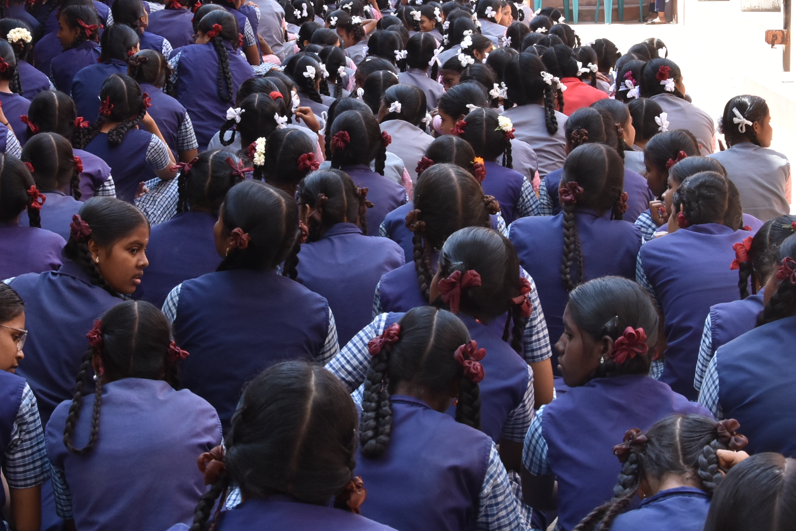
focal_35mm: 75
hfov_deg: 27.0
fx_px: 1659
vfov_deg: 18.1
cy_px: 162
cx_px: 369
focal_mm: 28
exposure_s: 1/125
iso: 640
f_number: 9.5
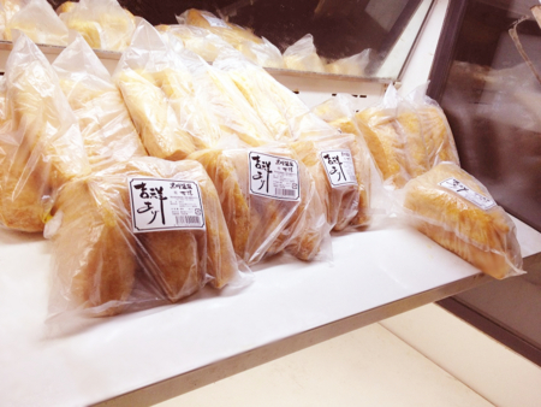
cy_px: 204
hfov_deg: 52.6
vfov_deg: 40.7
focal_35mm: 35
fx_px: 547
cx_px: 270
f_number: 2.4
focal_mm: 4.28
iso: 80
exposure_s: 1/120
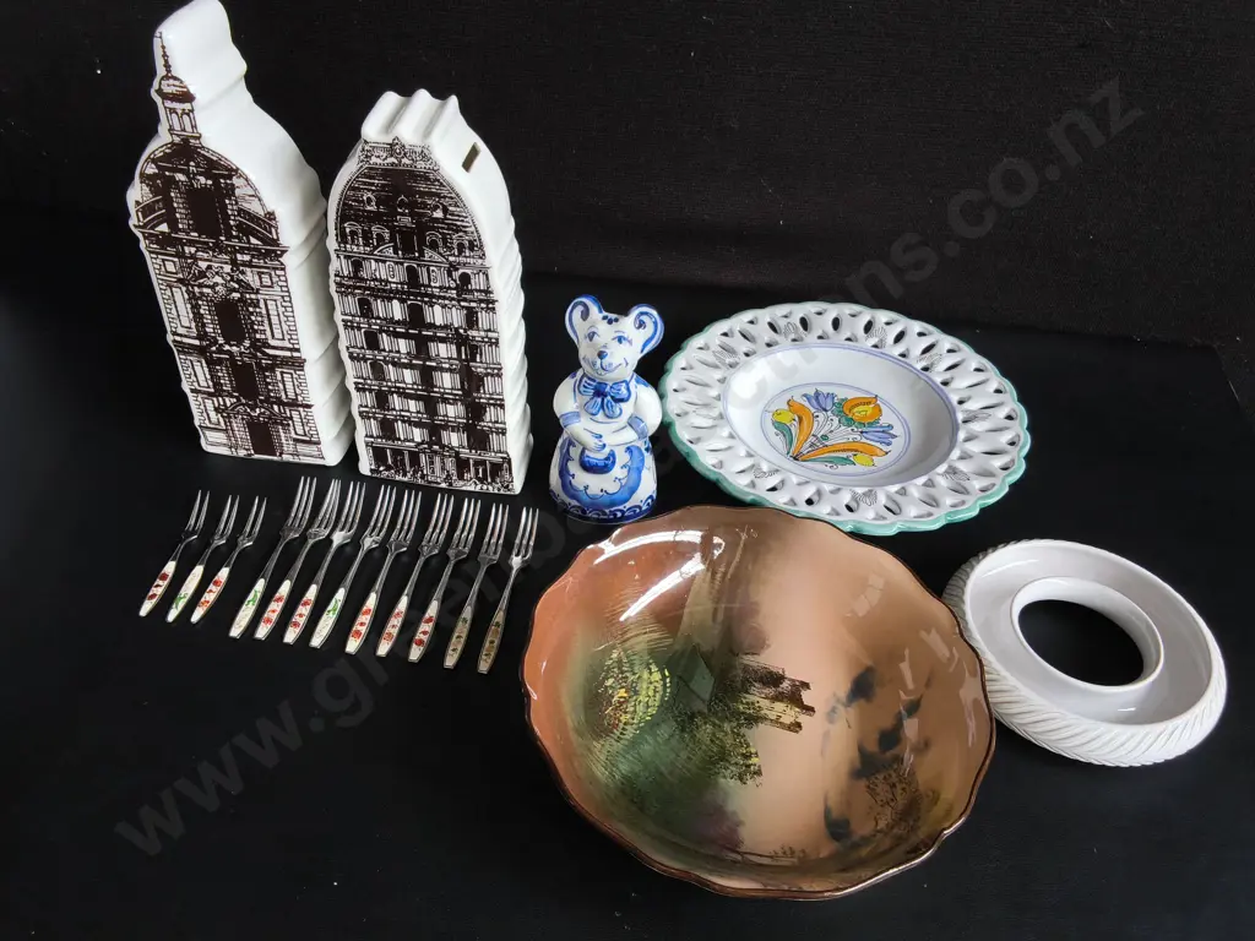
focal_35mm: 27
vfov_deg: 51.4
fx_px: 979
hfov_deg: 65.3
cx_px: 628
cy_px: 470
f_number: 2
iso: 50
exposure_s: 1/100
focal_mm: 2.87
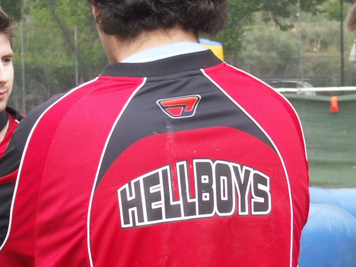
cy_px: 125
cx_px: 211
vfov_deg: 7.7
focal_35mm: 192
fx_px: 1974
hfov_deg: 10.3
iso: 64
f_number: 4.5
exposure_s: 1/100
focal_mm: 14.33
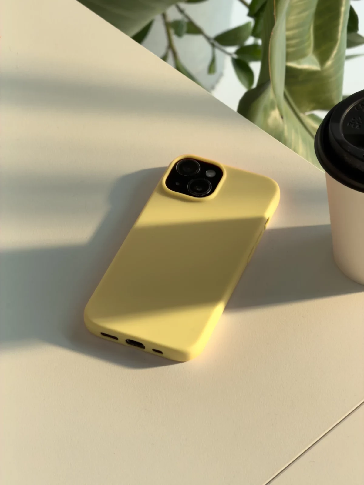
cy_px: 242
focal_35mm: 100
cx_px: 182
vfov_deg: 19.6
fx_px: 1402
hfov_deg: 14.8
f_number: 2.8
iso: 40
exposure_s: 1/121
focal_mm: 16.9
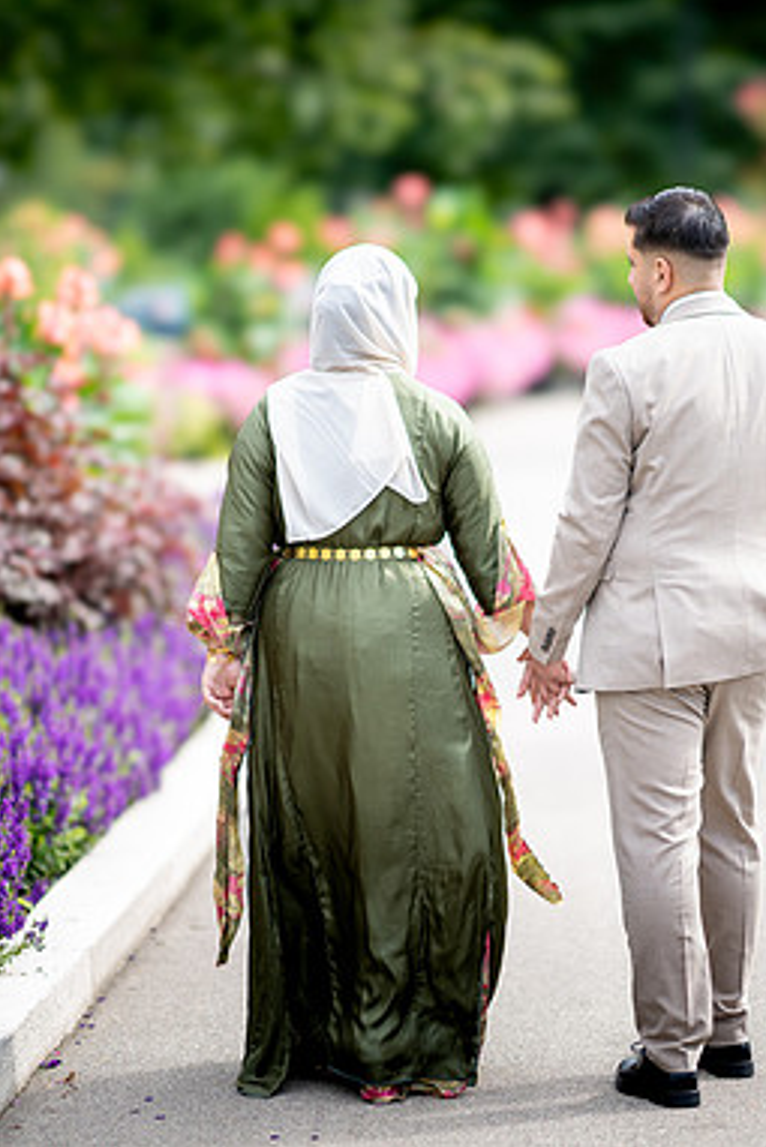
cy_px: 569
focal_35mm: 129
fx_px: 4113
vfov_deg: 15.9
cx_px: 484
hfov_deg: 10.6
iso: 100
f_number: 1.4
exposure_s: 1/2500
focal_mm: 85
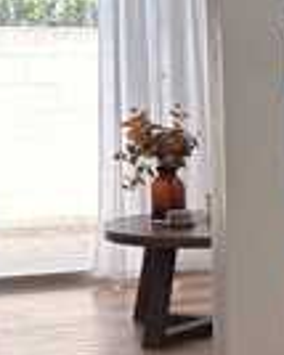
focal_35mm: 112
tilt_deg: -6.1
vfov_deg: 17.2
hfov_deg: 12.5
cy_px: 188
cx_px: 523
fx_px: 1178
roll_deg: +0.1
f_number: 1.78
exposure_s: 1/146
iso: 100
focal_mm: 6.76
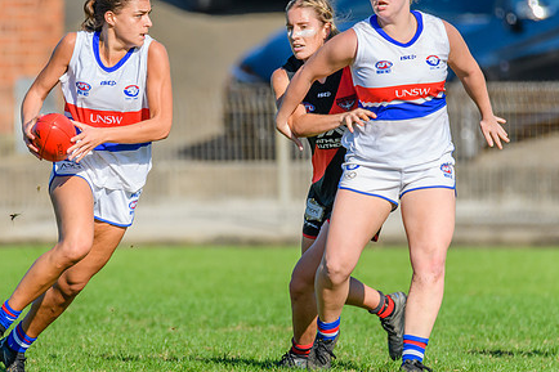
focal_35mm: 1137
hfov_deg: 1.8
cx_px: 160
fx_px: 17647
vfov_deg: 1.2
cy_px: 204
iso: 640
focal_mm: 600
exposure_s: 1/1600
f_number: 7.1
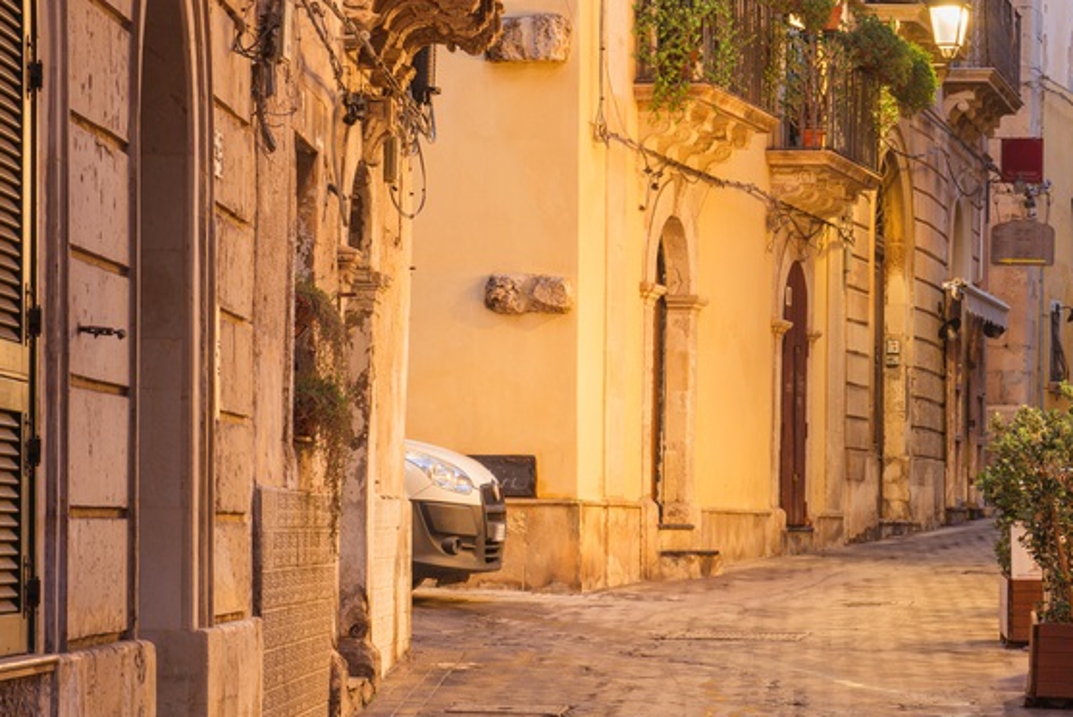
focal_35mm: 135
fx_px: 4026
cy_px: 312
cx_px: 1008
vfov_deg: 10.2
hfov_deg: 15.0
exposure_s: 1.3
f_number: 11
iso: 64
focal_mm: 60
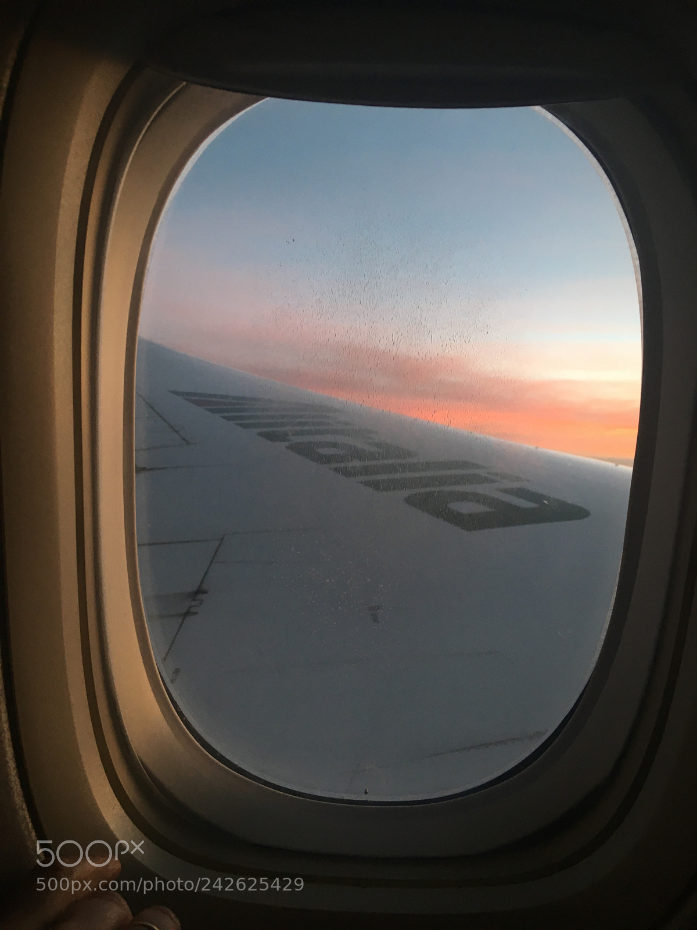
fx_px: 779
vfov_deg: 61.7
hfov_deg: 48.2
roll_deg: -2.5
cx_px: 348
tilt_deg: -4.0
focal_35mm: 29
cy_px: 465
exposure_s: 1/30
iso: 50
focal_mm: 4.15
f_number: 2.2
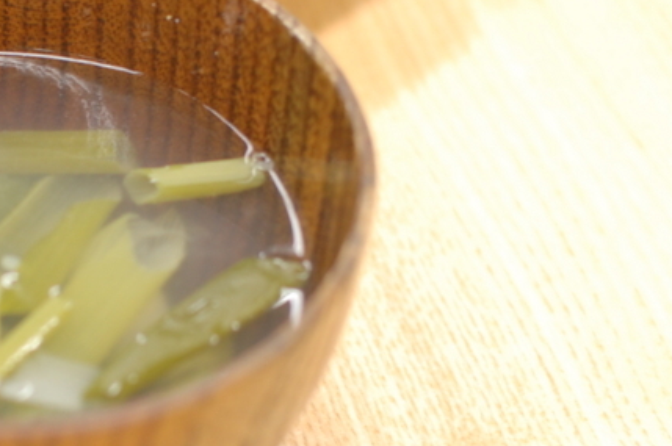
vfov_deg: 10.9
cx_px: 34
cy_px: 209
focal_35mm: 125
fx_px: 2334
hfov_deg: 16.1
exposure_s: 1/40
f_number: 3.2
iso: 400
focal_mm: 35
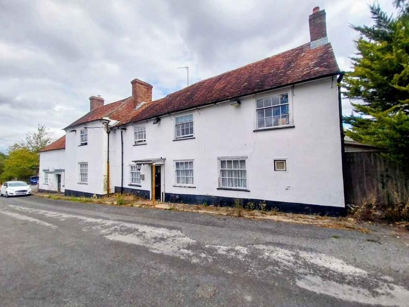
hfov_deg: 106.2
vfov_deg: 89.9
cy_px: 154
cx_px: 204
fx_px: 154
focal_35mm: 13
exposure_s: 1/1347
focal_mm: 1.13
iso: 64
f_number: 2.2
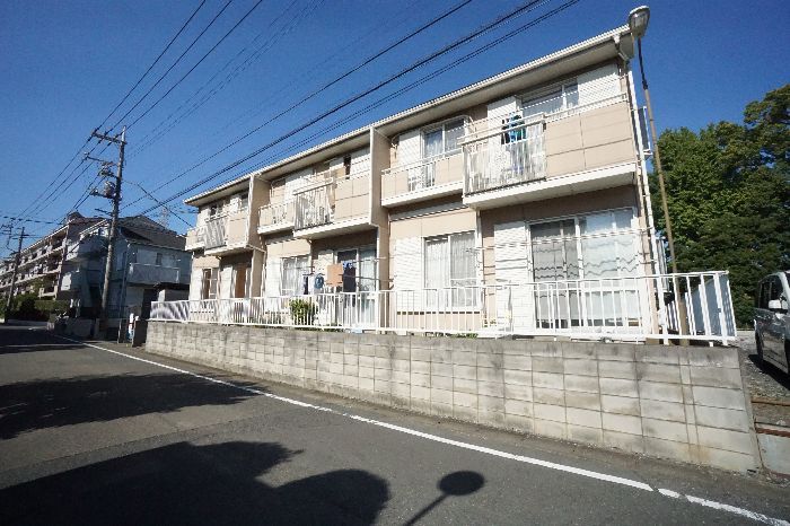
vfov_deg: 77.3
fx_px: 329
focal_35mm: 15
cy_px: 263
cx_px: 395
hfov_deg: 100.4
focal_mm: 10
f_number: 16
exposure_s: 1/3200
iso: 5000
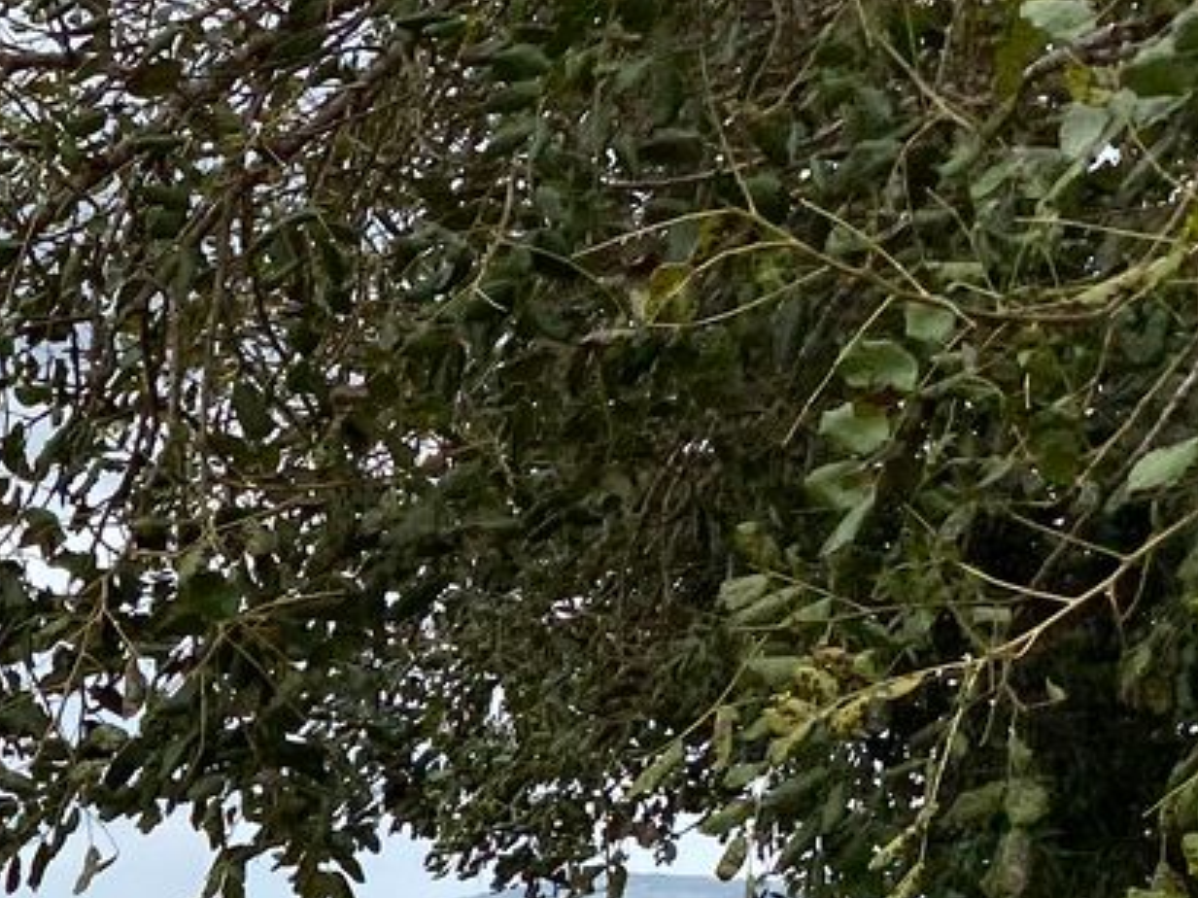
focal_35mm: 95
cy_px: 1381
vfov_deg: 14.4
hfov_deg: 18.9
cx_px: -426
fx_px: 3287
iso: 32
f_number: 1.8
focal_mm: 4.25
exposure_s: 1/942
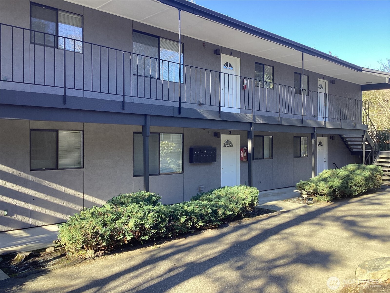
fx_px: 349
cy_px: 146
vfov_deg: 45.4
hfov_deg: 58.4
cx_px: 195
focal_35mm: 31
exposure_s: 1/120
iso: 32
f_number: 2.4
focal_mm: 3.3
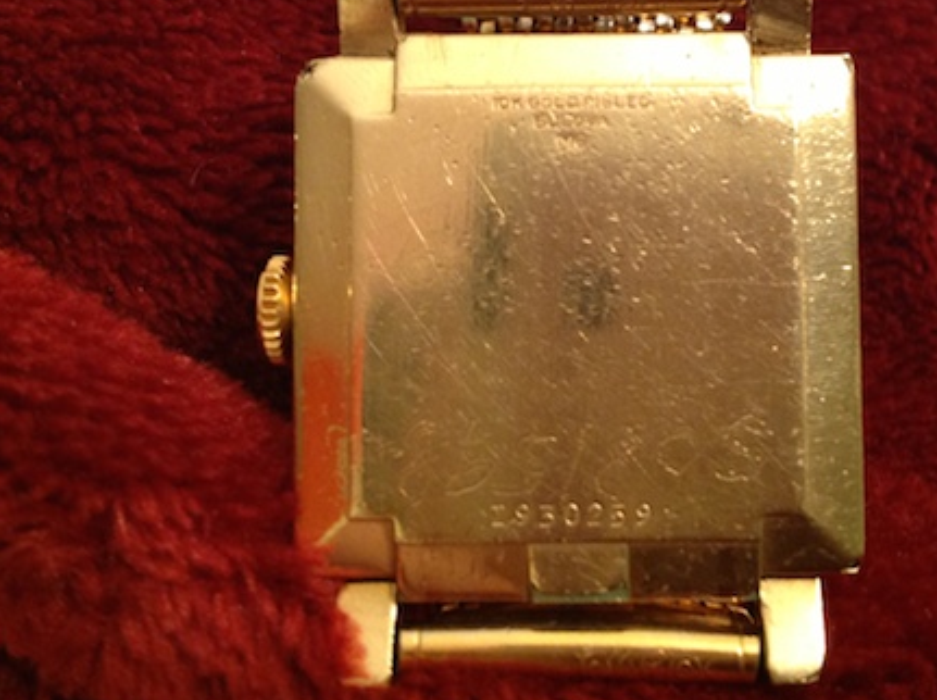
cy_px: 207
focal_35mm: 52
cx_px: 589
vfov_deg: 27.7
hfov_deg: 36.6
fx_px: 1406
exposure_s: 1/15
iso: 250
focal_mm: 4.28
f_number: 2.4
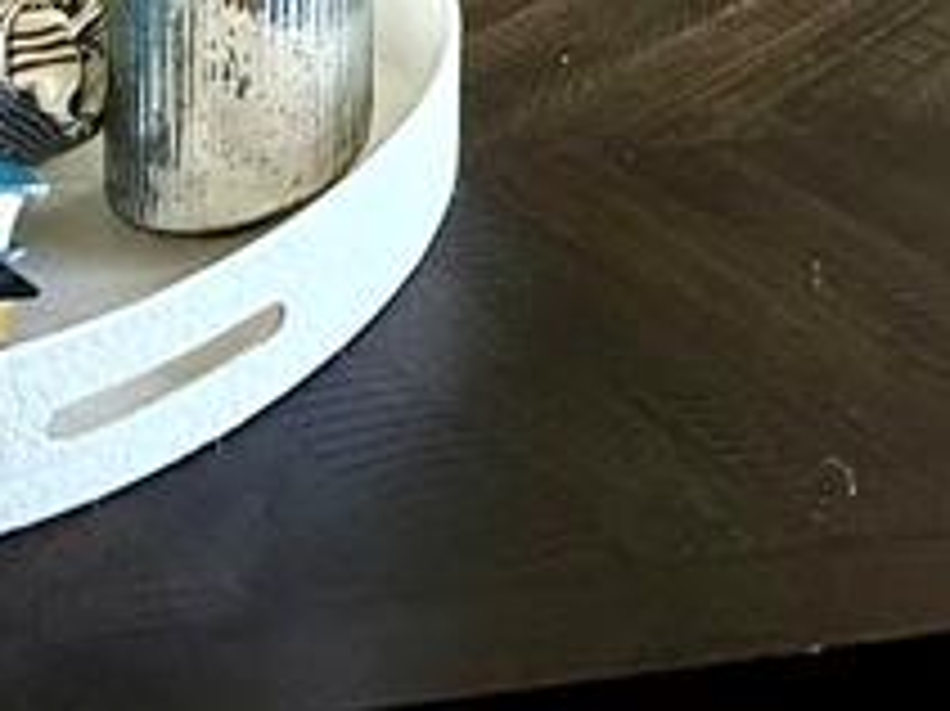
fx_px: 1865
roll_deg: -0.2
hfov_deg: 25.6
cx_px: 1144
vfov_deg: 14.2
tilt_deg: +0.3
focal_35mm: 68
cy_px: -1012
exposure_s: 1/120
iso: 160
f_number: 2.2
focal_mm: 2.22
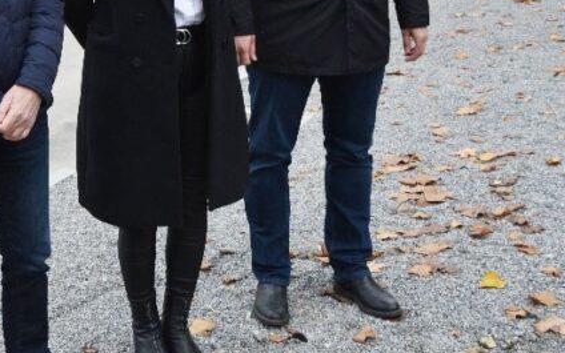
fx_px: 985
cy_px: 20
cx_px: 55
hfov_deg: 30.6
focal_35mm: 64
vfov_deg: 19.8
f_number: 7.1
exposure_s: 1/200
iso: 400
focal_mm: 26
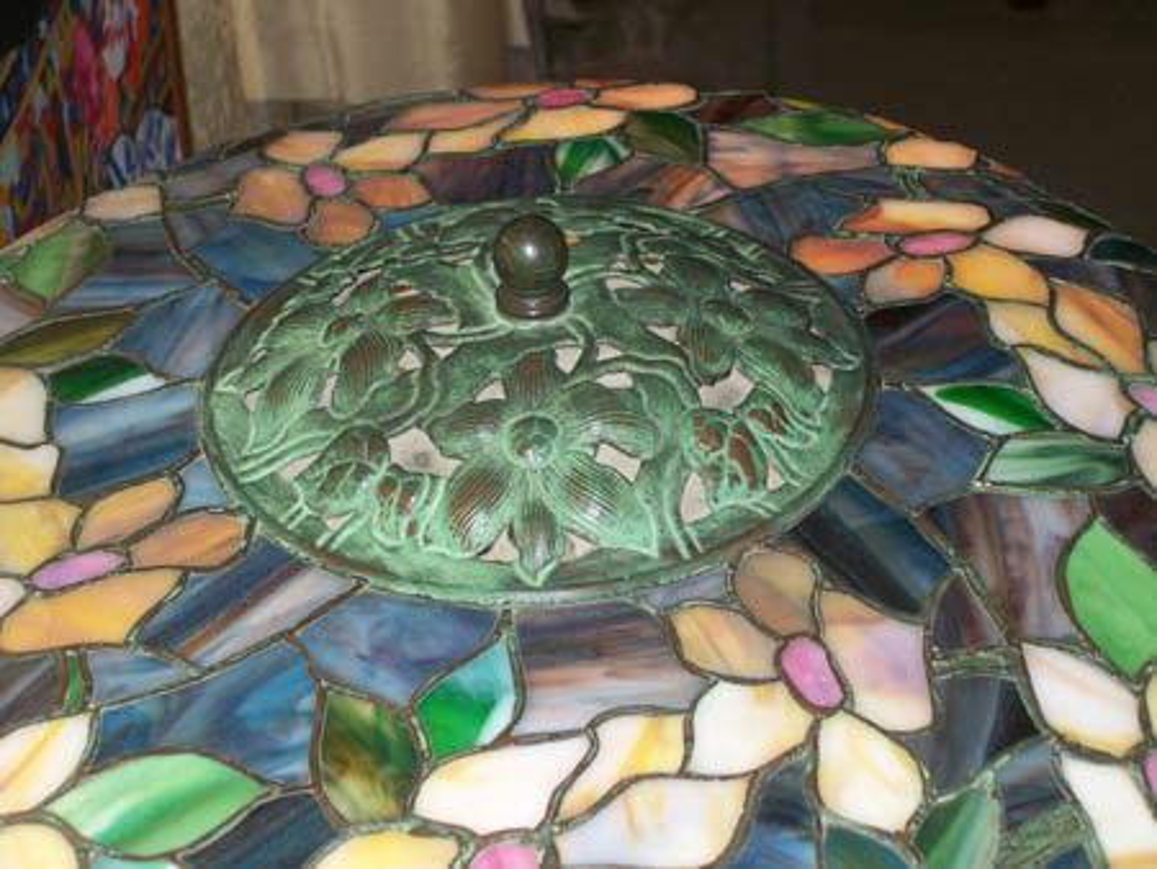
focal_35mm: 82
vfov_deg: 18.0
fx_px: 2742
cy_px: 434
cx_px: 578
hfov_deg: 23.8
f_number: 4
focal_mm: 13.6
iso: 80
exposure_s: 1/80
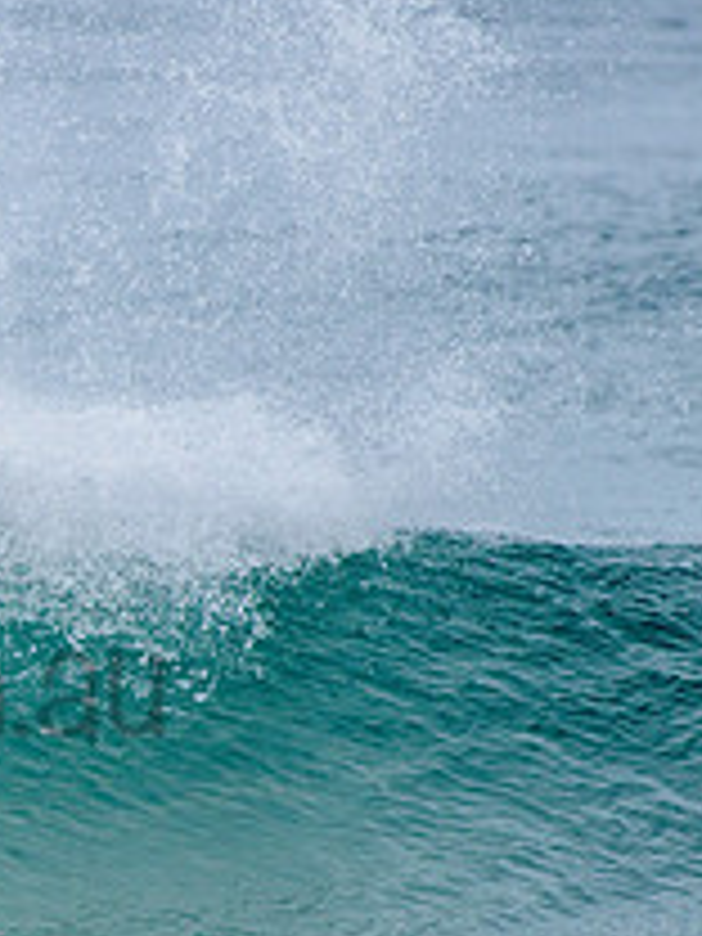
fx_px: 36314
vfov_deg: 1.5
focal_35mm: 1343
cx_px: -310
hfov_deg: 1.1
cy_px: 632
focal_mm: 500
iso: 320
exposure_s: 1/2000
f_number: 5.6
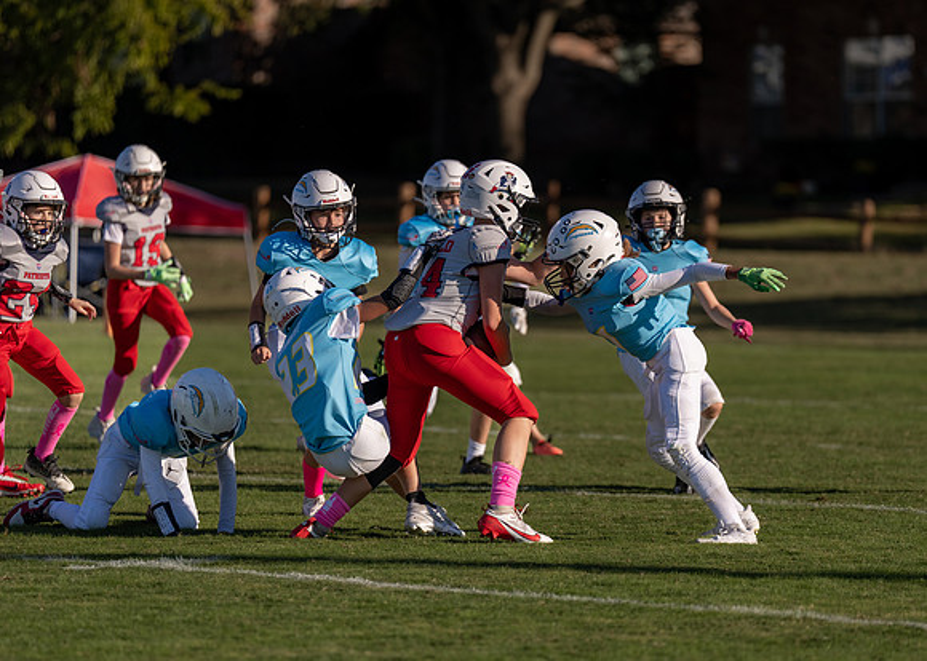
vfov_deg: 5.7
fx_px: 6691
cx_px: 547
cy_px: 368
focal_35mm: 254
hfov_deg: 7.9
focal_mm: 200
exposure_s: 1/4000
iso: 160
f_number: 2.8
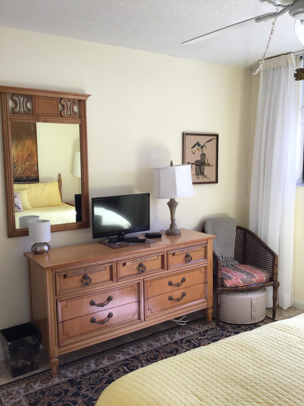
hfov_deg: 45.4
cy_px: 203
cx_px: 152
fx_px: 363
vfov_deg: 58.4
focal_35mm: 31
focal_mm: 3.3
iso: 32
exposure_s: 1/60
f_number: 2.4
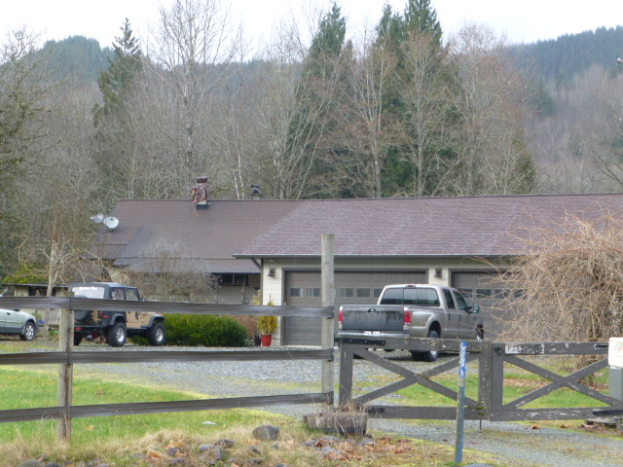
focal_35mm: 75
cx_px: 312
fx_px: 1350
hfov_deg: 26.0
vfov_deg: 19.6
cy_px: 234
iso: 160
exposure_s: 1/60
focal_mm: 13.3
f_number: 5
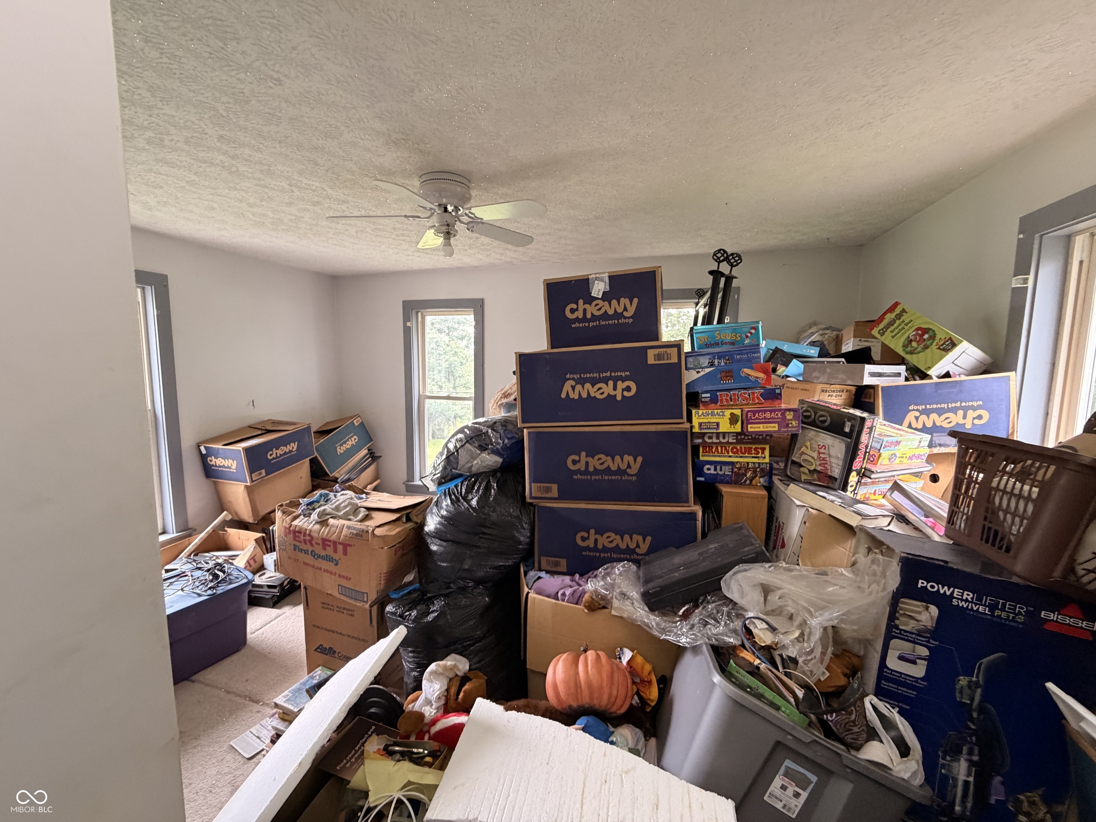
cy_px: 411
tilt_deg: -6.3
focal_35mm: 14
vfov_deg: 85.7
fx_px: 443
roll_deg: -0.2
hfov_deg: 102.1
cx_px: 548
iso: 320
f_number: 2.2
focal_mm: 2.22
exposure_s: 1/49
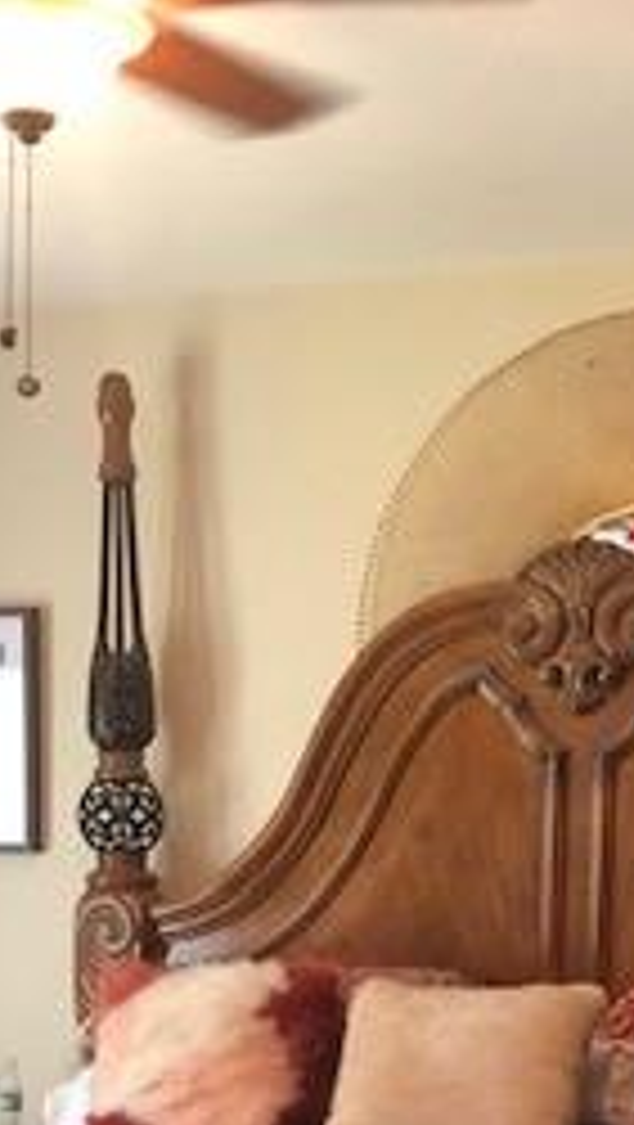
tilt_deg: -7.3
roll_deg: +1.5
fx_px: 2326
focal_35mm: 78
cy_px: 1076
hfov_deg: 15.5
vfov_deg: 26.0
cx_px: 270
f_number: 1.8
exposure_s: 1/15
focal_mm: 4
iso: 80
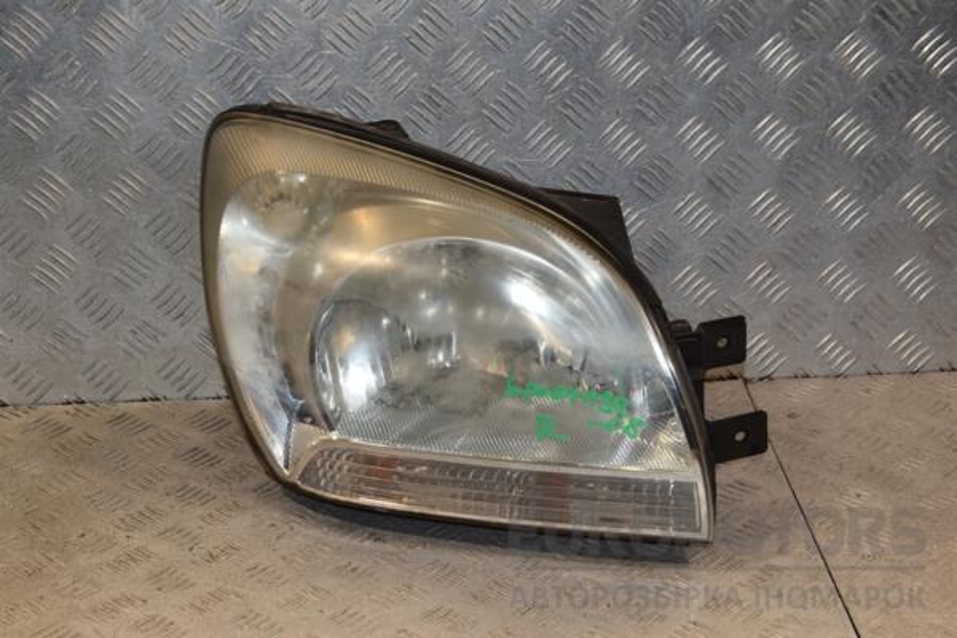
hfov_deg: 29.9
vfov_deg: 20.2
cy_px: 319
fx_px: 1794
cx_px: 478
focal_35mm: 68
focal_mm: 45
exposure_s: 1/200
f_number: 9
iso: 800
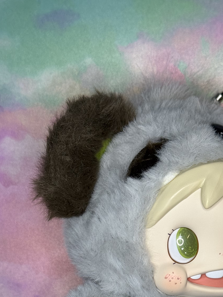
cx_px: 188
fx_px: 739
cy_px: 236
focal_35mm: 86
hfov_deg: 17.0
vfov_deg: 22.5
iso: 80
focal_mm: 6.76
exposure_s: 1/475
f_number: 1.78
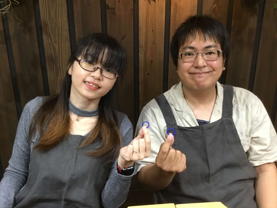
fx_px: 248
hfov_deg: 58.4
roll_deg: +1.1
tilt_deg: -20.0
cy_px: 104
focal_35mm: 31
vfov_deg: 45.4
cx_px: 138
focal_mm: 3.3
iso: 200
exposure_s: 1/30
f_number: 2.4
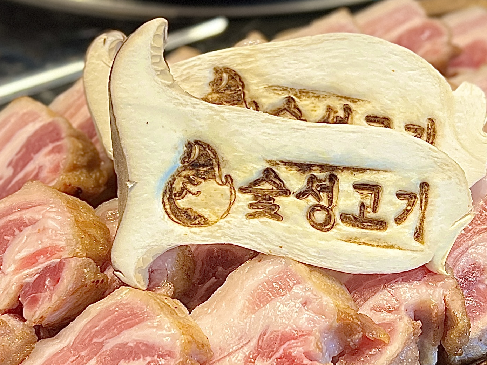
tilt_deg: -46.0
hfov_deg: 30.7
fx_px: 886
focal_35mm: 63
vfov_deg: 23.3
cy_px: 166
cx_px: 235
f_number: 1.5
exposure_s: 1/120
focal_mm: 5.7
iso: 64
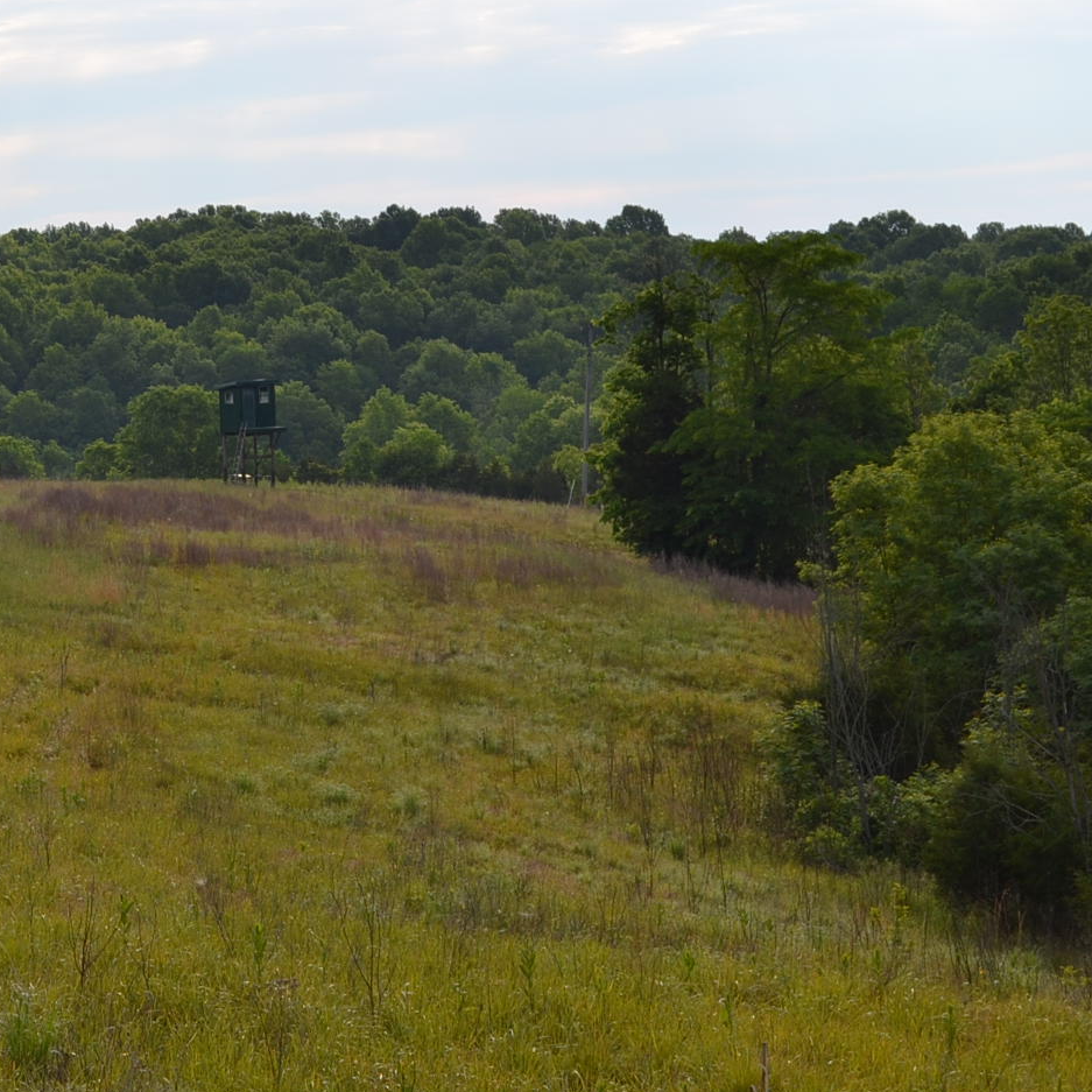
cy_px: 287
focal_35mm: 94
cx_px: 122
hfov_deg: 18.2
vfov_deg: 18.4
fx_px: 3355
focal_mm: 30
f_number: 8
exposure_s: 1/250
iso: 100
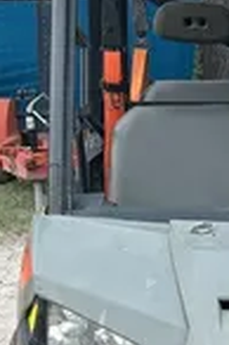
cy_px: 372
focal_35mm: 136
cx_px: 399
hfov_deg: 9.6
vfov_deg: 14.8
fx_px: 1301
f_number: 1.5
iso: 50
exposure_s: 1/2045
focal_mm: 5.7
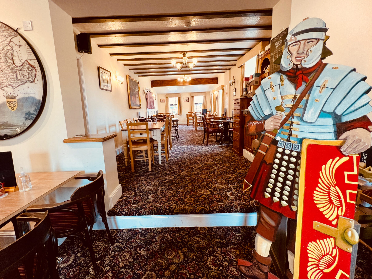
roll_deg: +2.5
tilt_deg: -8.4
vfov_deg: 85.6
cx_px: 179
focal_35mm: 14
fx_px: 150
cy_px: 131
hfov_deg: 102.0
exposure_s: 1/50
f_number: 1.8
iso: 125
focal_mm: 1.57
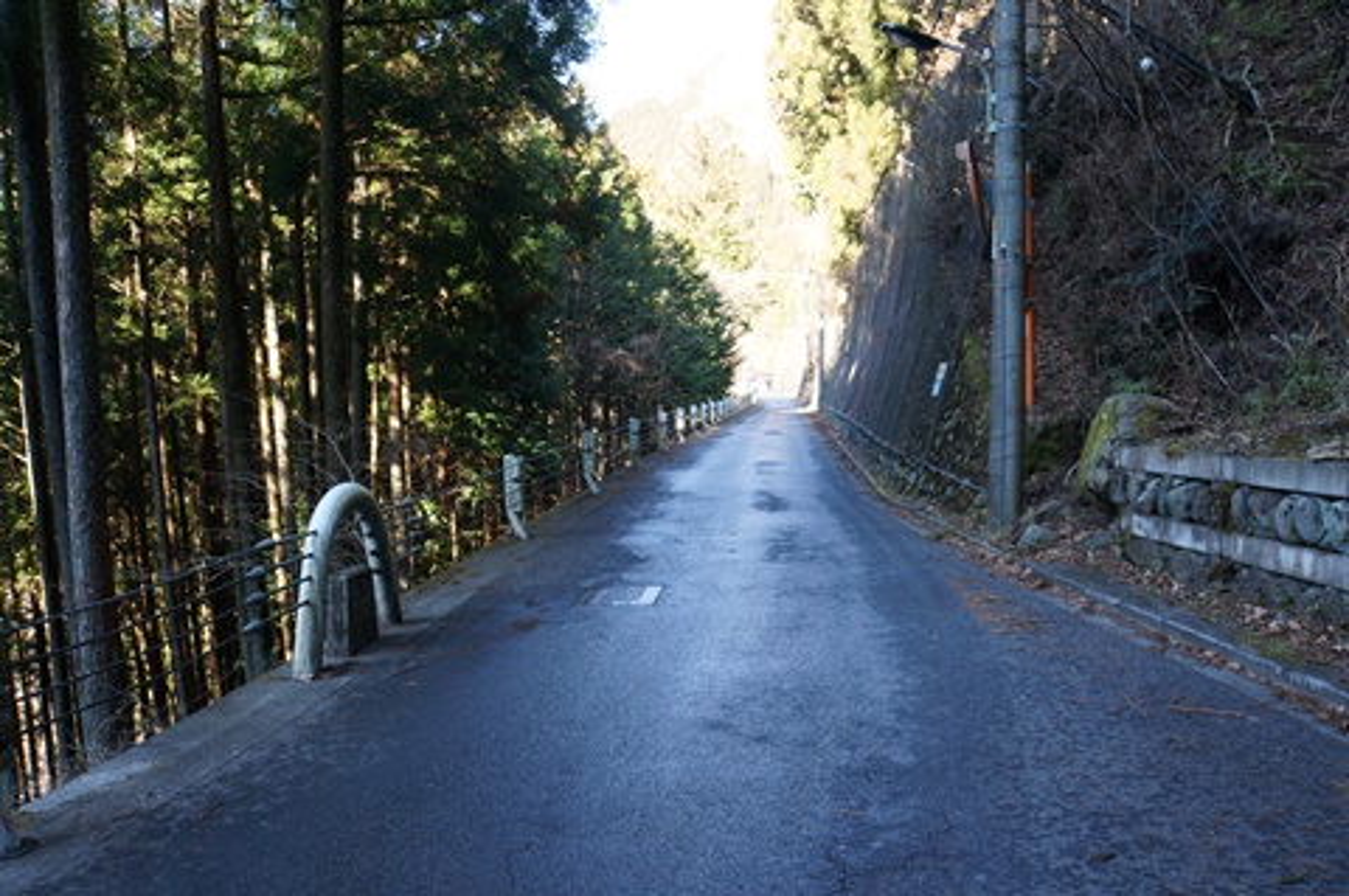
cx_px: 674
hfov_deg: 64.3
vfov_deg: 45.4
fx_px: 1072
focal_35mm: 29
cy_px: 448
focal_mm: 19.1
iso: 160
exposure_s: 1/60
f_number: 4
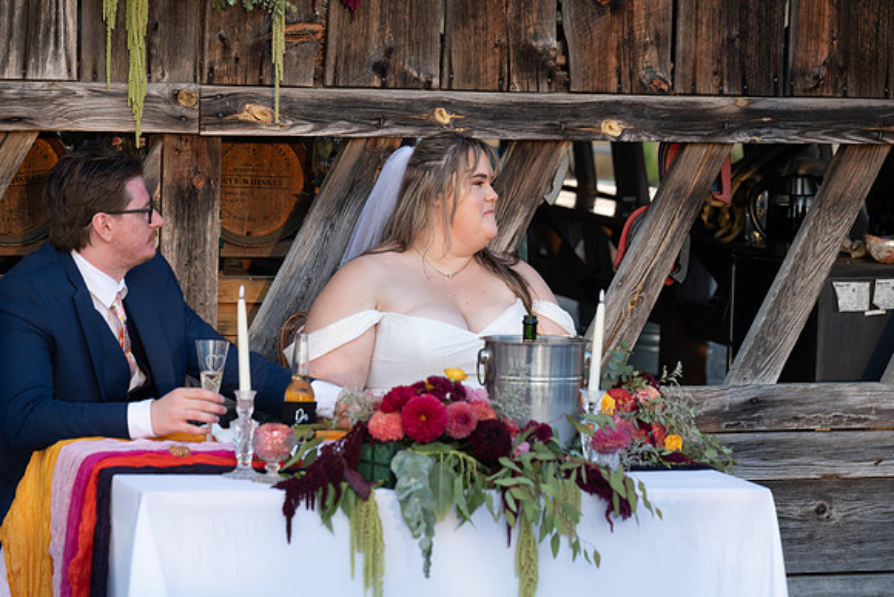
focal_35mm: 150
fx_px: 3726
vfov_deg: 9.2
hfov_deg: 13.7
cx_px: 447
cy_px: 298
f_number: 5.6
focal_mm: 150
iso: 320
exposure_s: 1/125
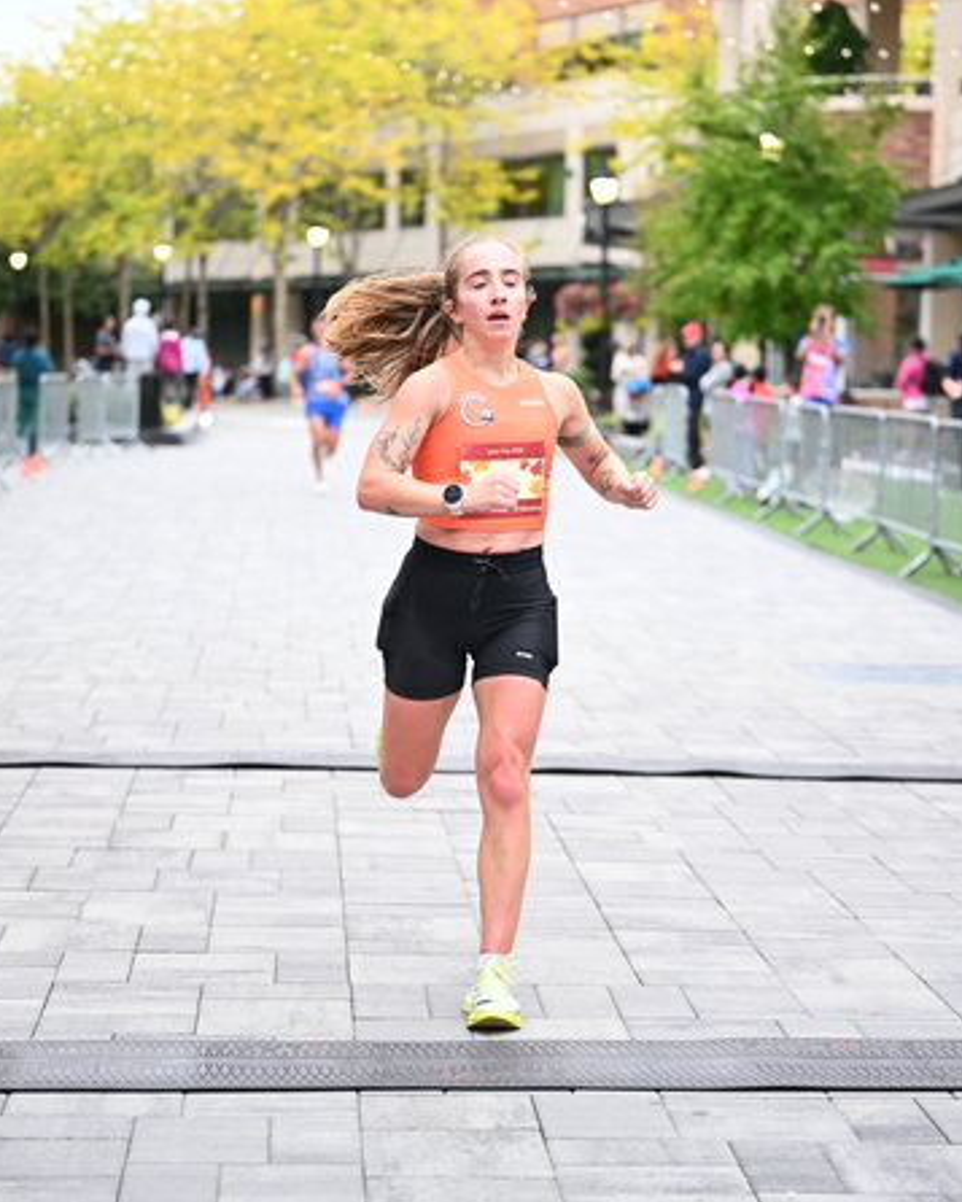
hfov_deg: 19.0
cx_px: 476
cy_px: 585
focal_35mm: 81
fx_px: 2882
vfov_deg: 23.6
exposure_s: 1/800
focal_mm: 70
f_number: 2.8
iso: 1600
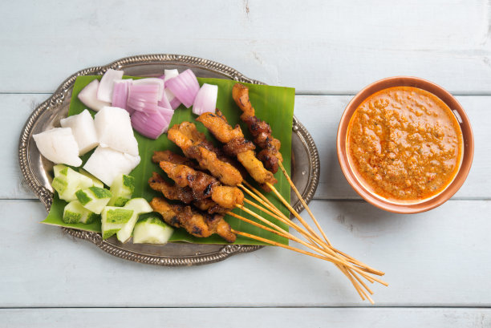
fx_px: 819
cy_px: 164
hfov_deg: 33.4
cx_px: 246
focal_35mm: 60
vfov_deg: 22.7
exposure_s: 1/160
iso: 250
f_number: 7.1
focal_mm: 60
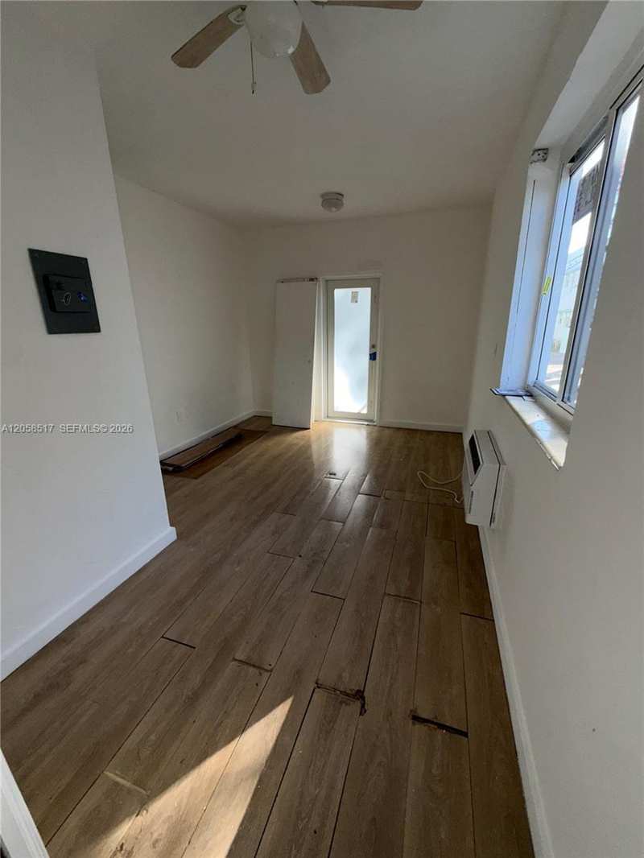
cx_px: 322
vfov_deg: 102.1
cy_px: 429
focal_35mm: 14
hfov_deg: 85.7
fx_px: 347
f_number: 2.2
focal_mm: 2.22
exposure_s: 1/121
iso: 32
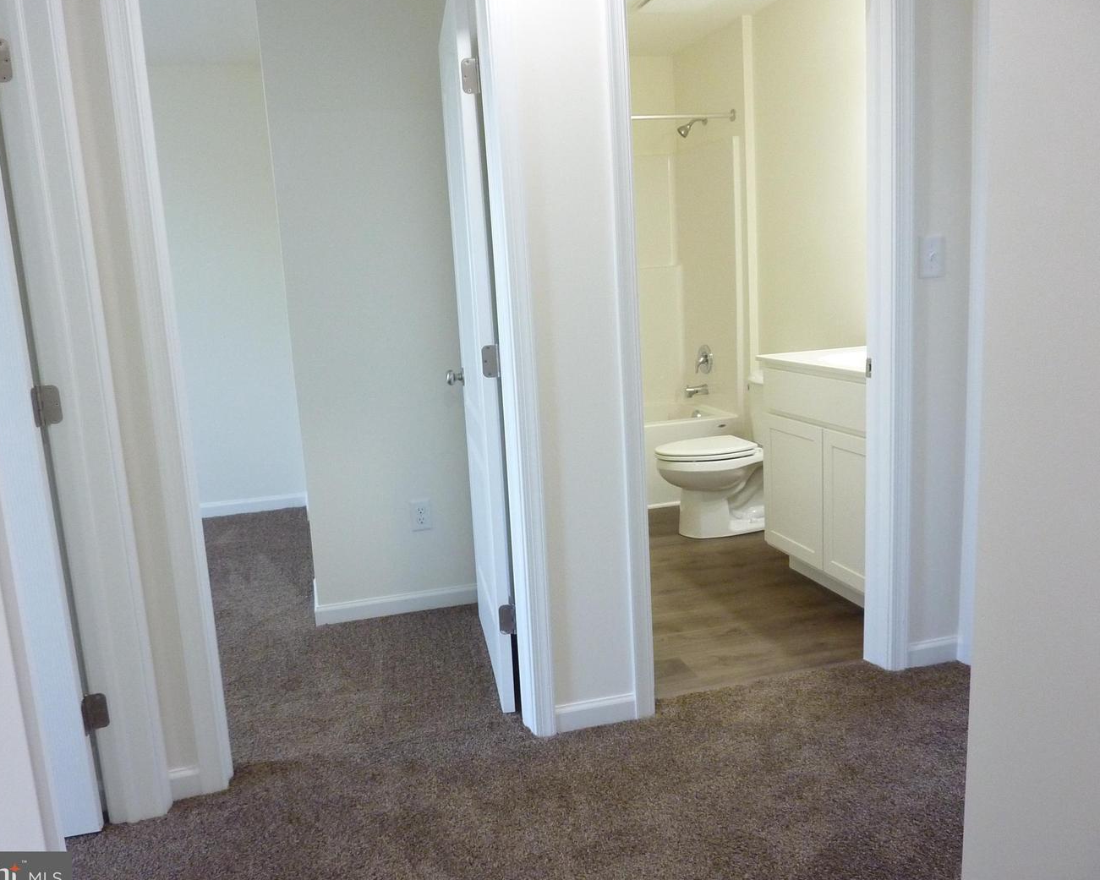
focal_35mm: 27
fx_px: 879
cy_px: 444
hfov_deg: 64.0
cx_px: 532
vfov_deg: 53.2
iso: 320
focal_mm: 4.1
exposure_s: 1/30
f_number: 3.3
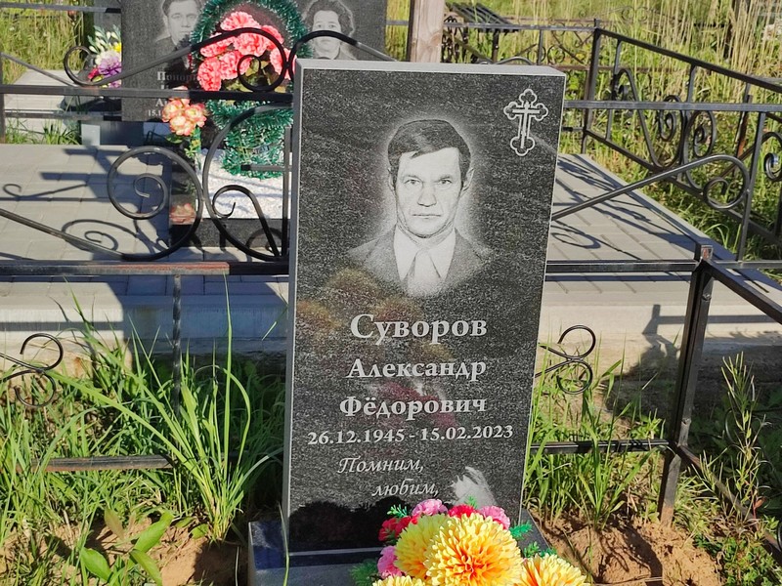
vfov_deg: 54.9
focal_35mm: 25
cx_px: 391
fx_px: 565
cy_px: 293
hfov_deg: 69.4
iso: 50
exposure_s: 1/1108
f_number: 1.9
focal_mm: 6.04
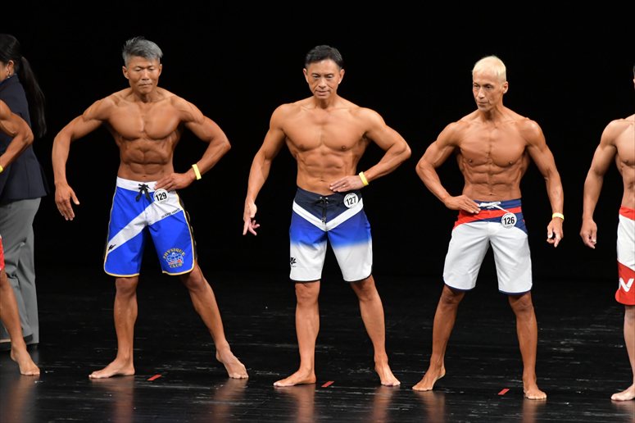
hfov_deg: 7.6
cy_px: 212
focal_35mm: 270
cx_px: 318
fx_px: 4760
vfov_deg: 5.1
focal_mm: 180
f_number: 5.6
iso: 3200
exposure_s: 1/400
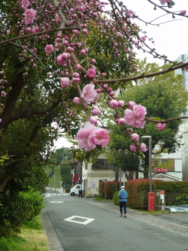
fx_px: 311
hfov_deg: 33.6
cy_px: 126
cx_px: 94
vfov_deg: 43.9
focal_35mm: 43
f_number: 3.4
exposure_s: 1/80
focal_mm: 7
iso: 100
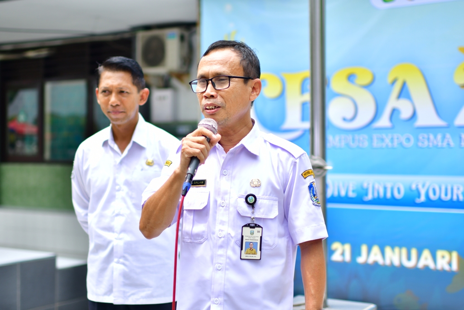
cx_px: 232
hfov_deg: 38.2
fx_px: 670
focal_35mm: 52
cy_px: 155
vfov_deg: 26.0
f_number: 1.4
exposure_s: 1/1600
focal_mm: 35
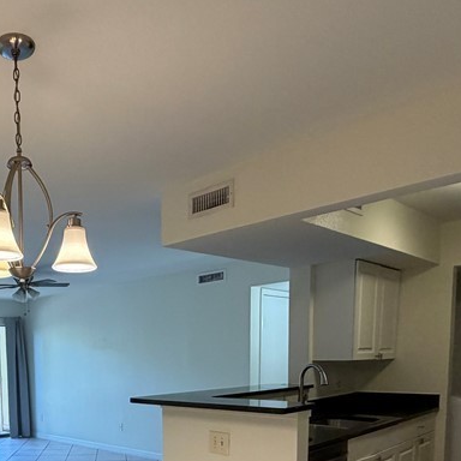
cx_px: 70
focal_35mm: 33
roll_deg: +1.6
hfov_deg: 46.2
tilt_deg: -5.5
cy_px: 402
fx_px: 497
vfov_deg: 45.7
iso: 250
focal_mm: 2.22
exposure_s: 1/120
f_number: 2.2
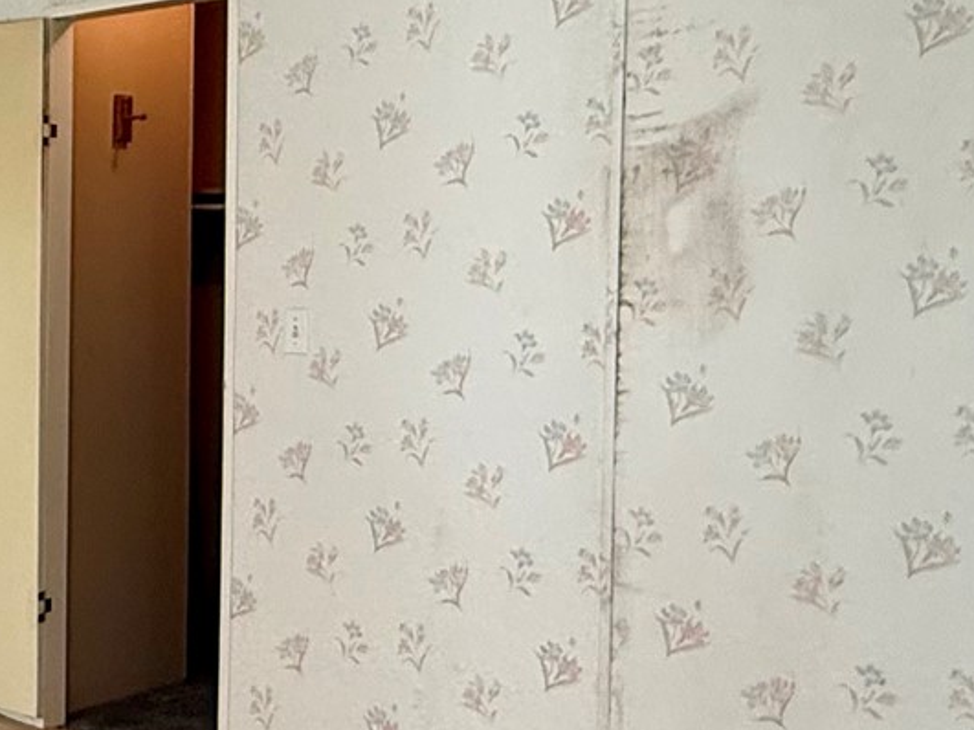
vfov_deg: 26.9
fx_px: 1519
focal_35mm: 54
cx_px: -125
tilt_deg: -0.9
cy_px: 275
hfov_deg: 31.2
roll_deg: -0.1
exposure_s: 1/120
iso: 250
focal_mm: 2.22
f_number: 2.2
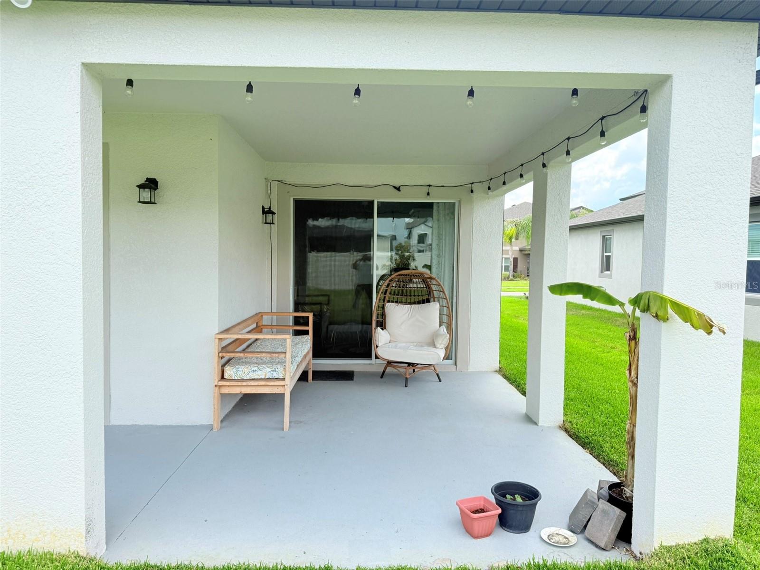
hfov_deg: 71.6
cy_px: 285
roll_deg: -0.8
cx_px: 380
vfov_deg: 56.8
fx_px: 527
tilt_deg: -2.9
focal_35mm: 24
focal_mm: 6.76
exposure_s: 1/1901
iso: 100
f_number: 1.78
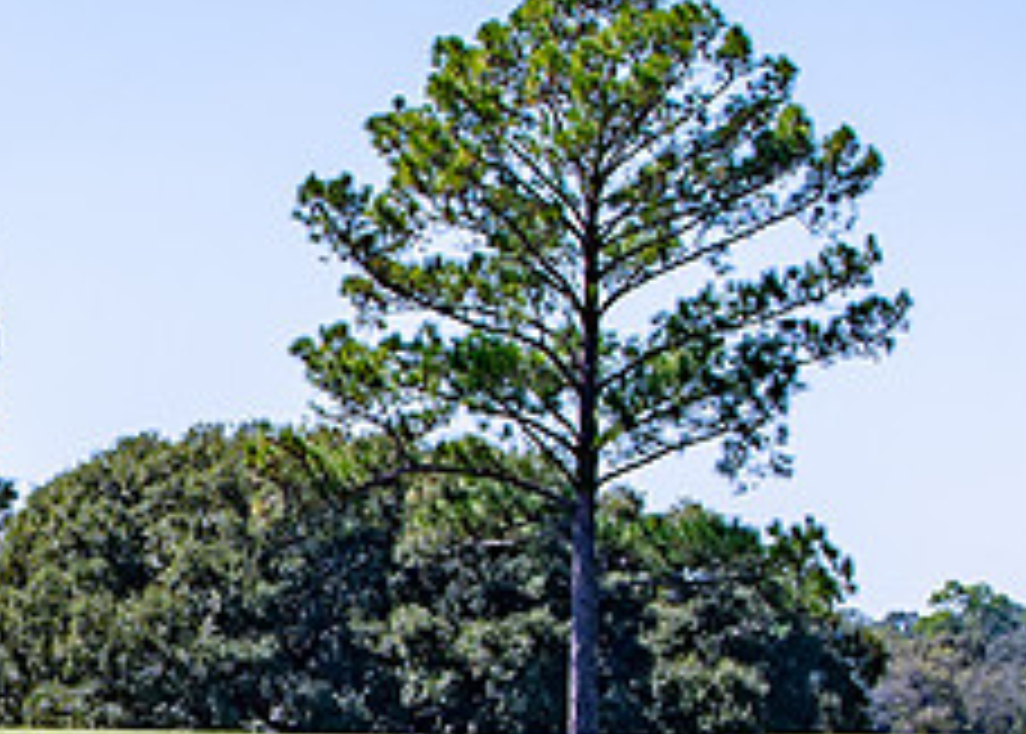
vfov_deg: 5.1
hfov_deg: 7.1
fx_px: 8161
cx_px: -406
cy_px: 593
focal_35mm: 280
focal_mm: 70
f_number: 4
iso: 100
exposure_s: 1/1000
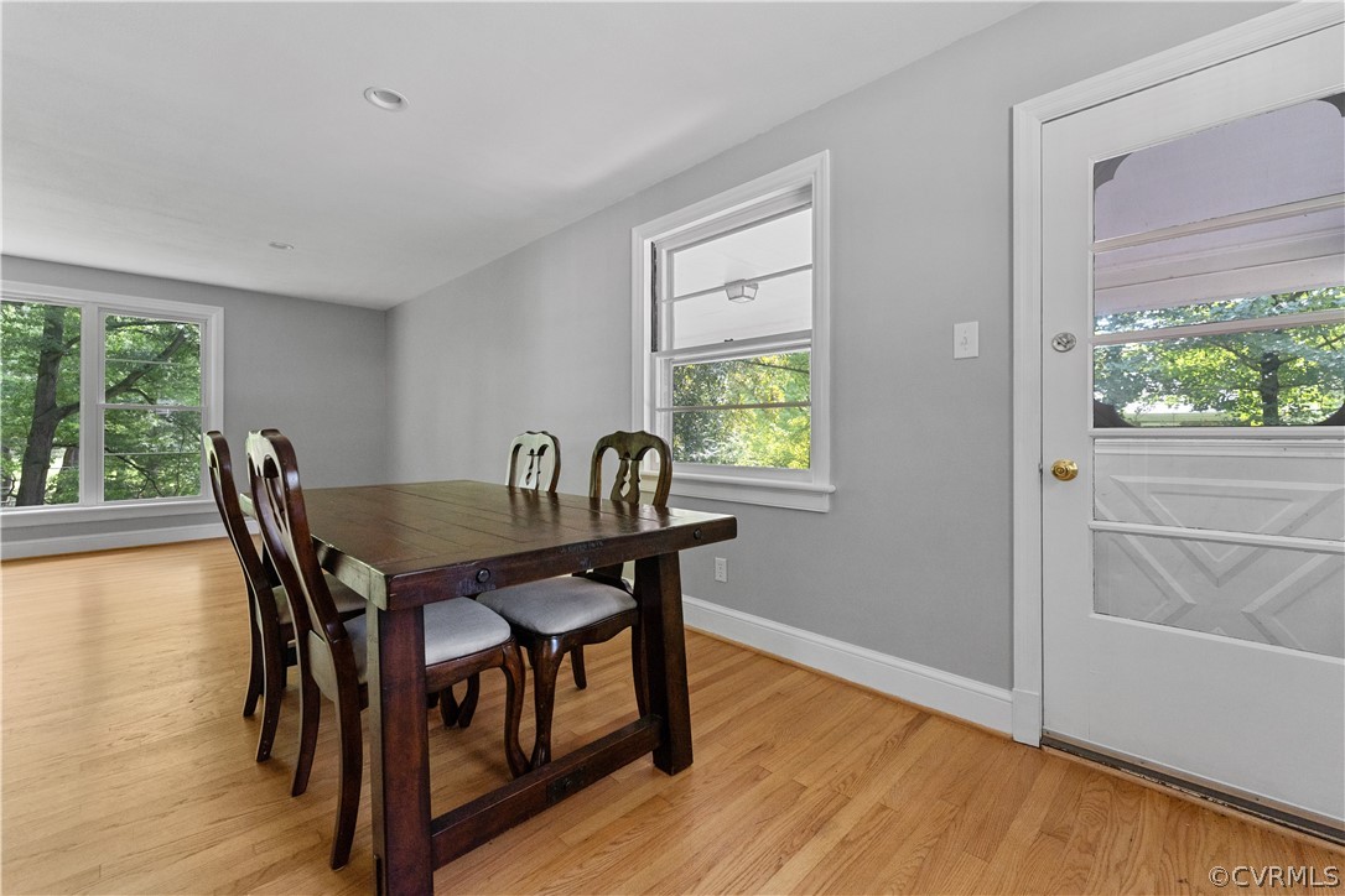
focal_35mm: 14
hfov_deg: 104.3
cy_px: 448
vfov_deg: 81.2
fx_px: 523
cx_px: 672
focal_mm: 14
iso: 1600
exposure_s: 1/50
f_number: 7.1
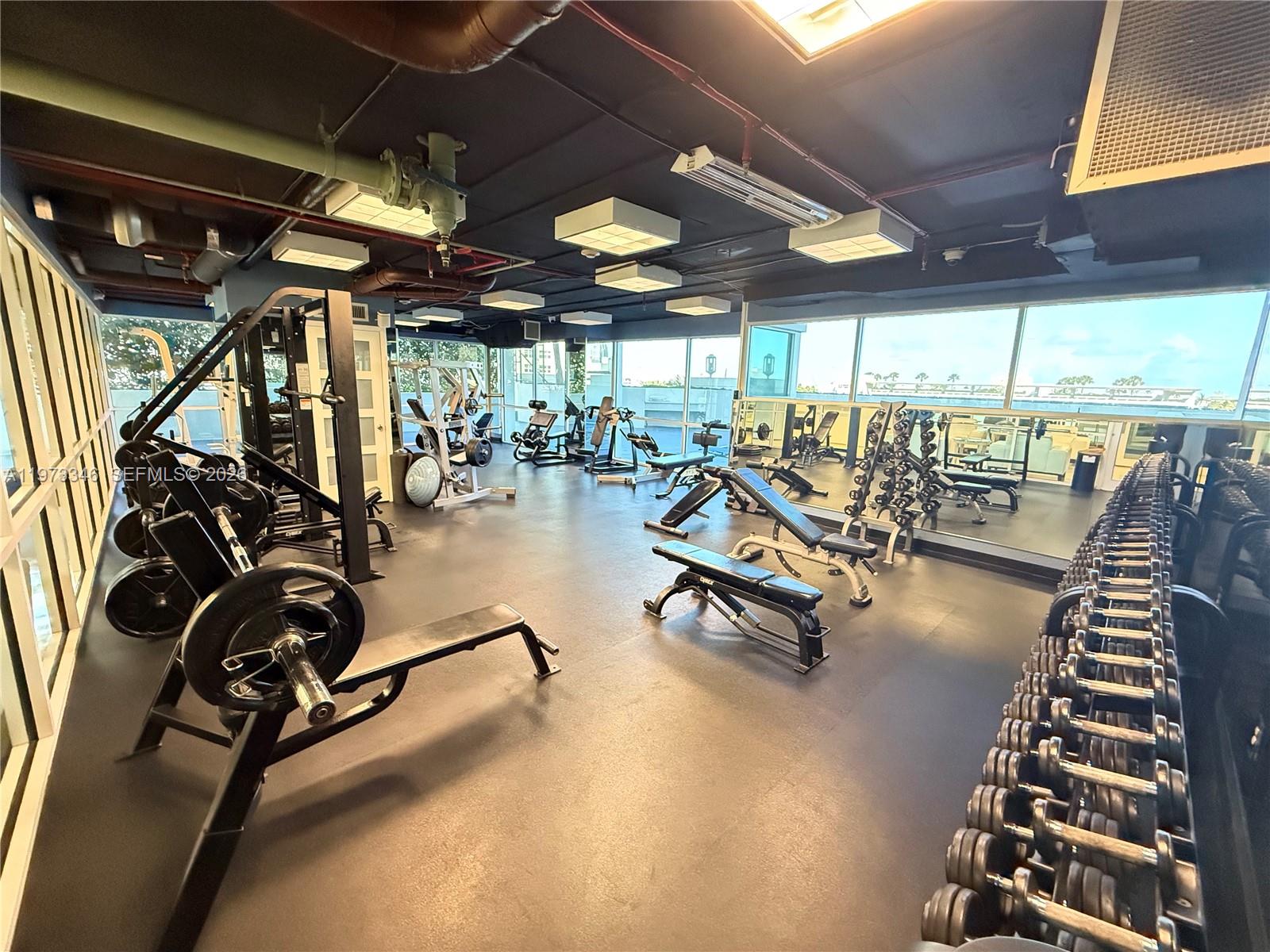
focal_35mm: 14
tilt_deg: -11.2
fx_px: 514
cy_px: 476
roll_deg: -1.8
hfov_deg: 102.1
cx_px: 635
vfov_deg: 85.7
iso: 1250
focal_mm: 2.22
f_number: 2.2
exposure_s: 1/60
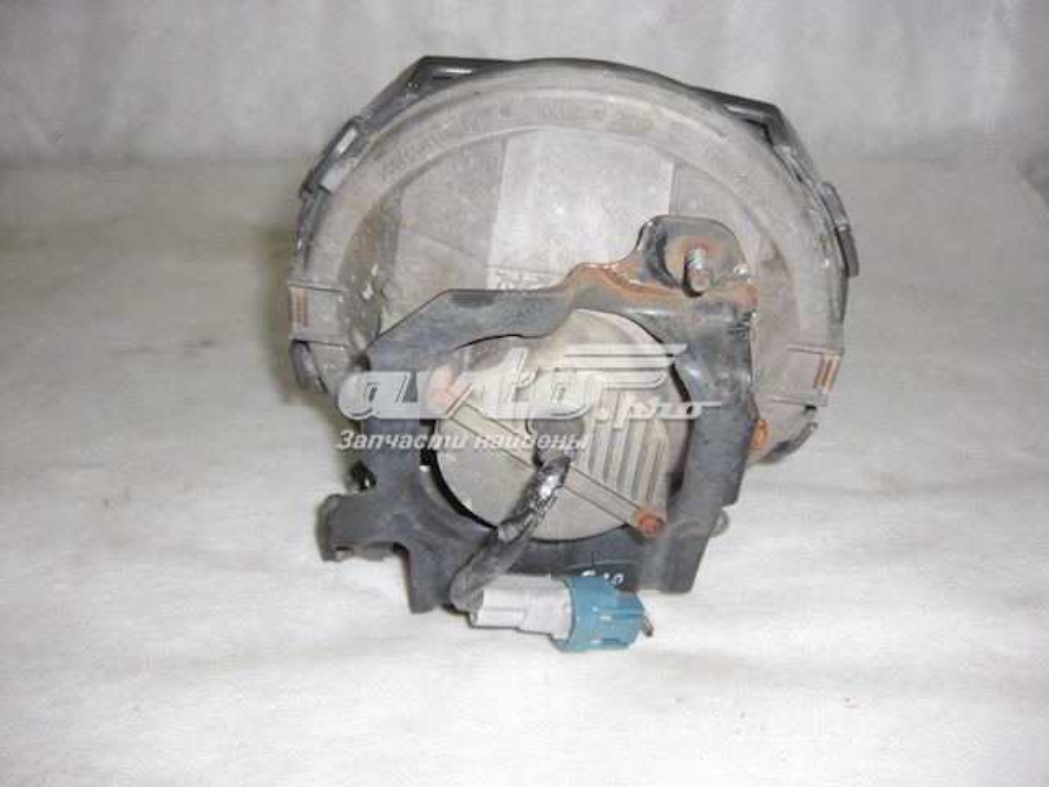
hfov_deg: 49.0
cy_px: 394
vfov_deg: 37.7
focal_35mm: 38
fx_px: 1152
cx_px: 524
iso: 80
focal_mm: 7.9
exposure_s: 1/60
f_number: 2.8
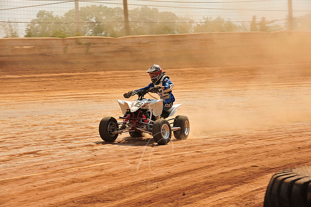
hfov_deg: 16.3
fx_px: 1088
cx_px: 156
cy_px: 103
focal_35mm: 126
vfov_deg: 10.9
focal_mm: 125
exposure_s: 1/400
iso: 200
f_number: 10
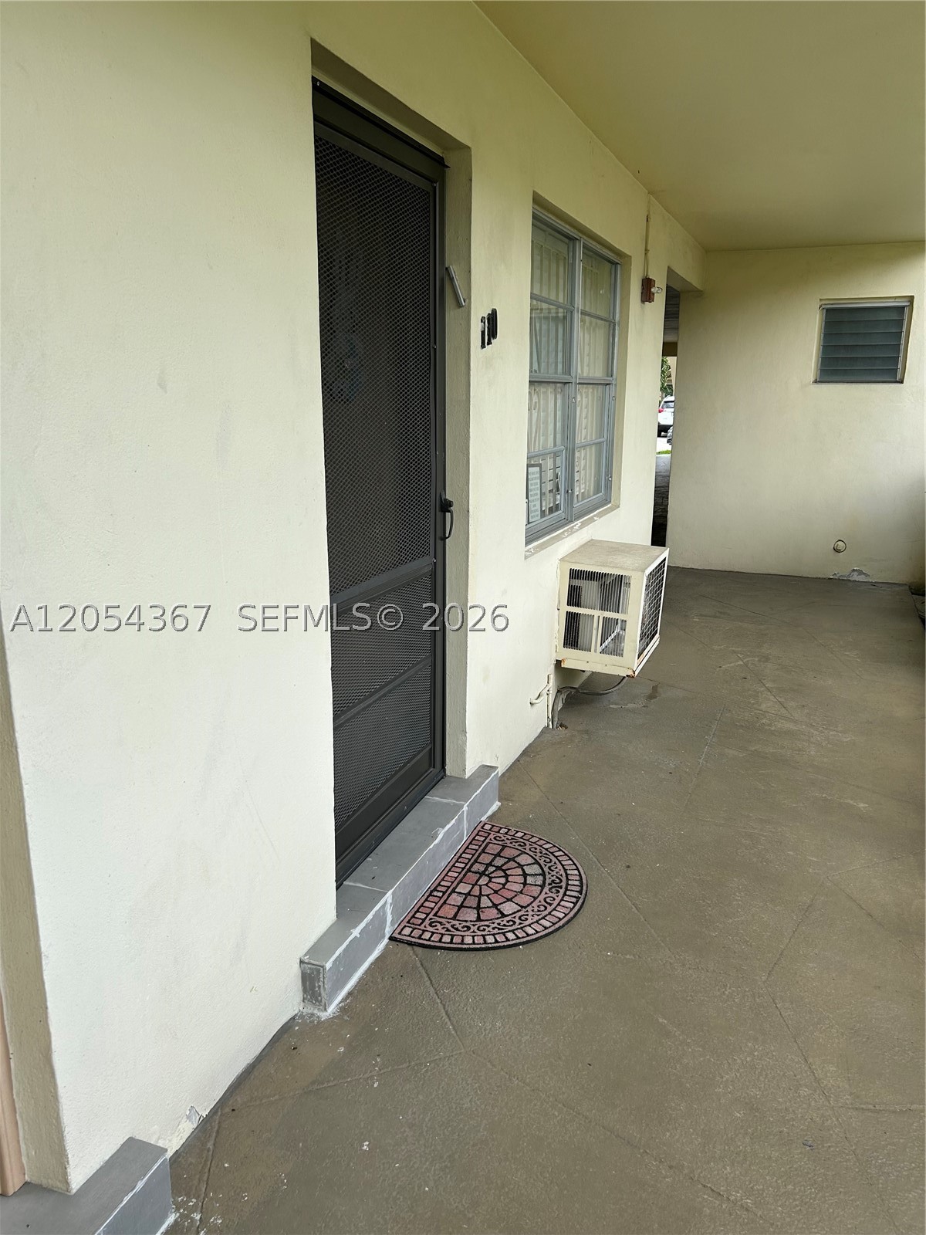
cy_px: 618
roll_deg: -2.0
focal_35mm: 26
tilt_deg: -11.1
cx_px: 463
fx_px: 927
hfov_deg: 53.1
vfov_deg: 67.3
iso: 50
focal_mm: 5.7
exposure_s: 1/1295
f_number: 1.5
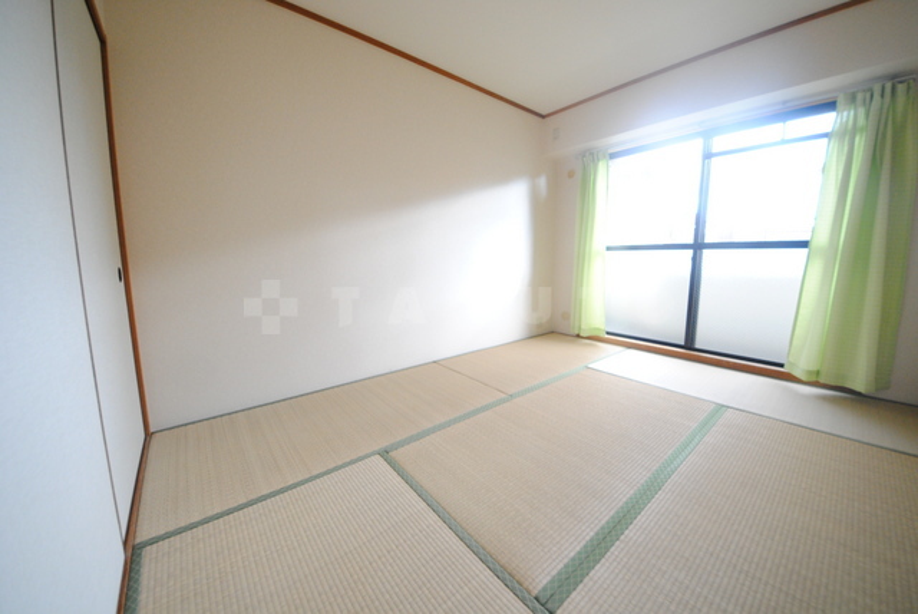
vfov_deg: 90.1
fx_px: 306
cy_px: 307
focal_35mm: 12
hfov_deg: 112.6
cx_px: 459
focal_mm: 8
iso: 800
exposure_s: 1/50
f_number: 4.5
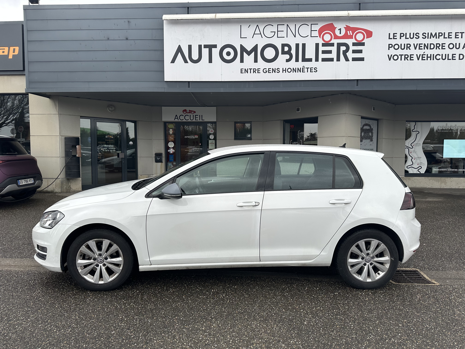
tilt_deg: -3.2
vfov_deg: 56.8
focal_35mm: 24
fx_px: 322
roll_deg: +0.7
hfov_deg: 71.6
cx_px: 232
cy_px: 174
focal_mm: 6.86
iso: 80
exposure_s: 1/836
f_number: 1.78
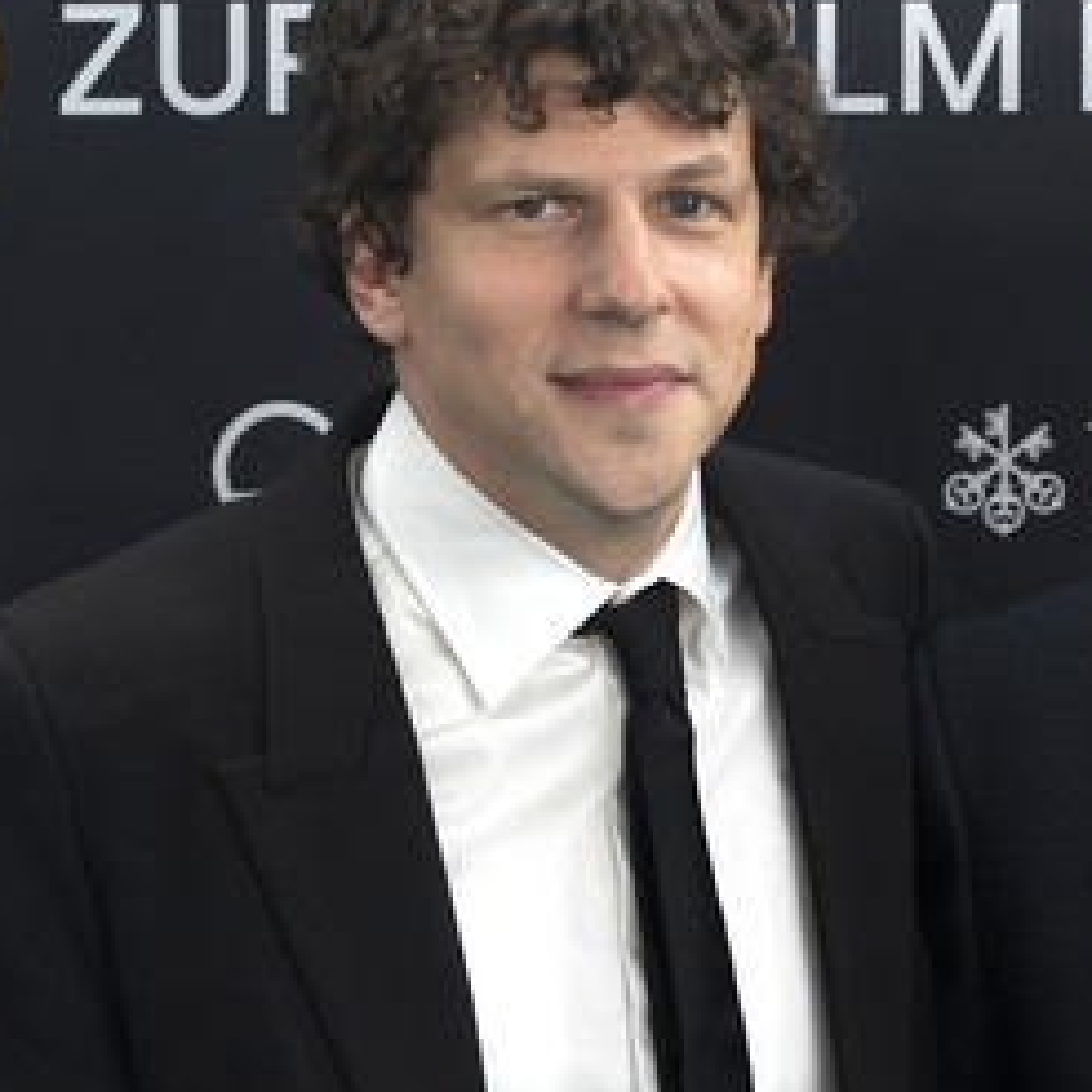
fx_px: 11278
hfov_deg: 5.5
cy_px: 453
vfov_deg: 5.5
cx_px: 943
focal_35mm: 316
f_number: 6.3
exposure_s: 1/500
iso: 2000
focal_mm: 200
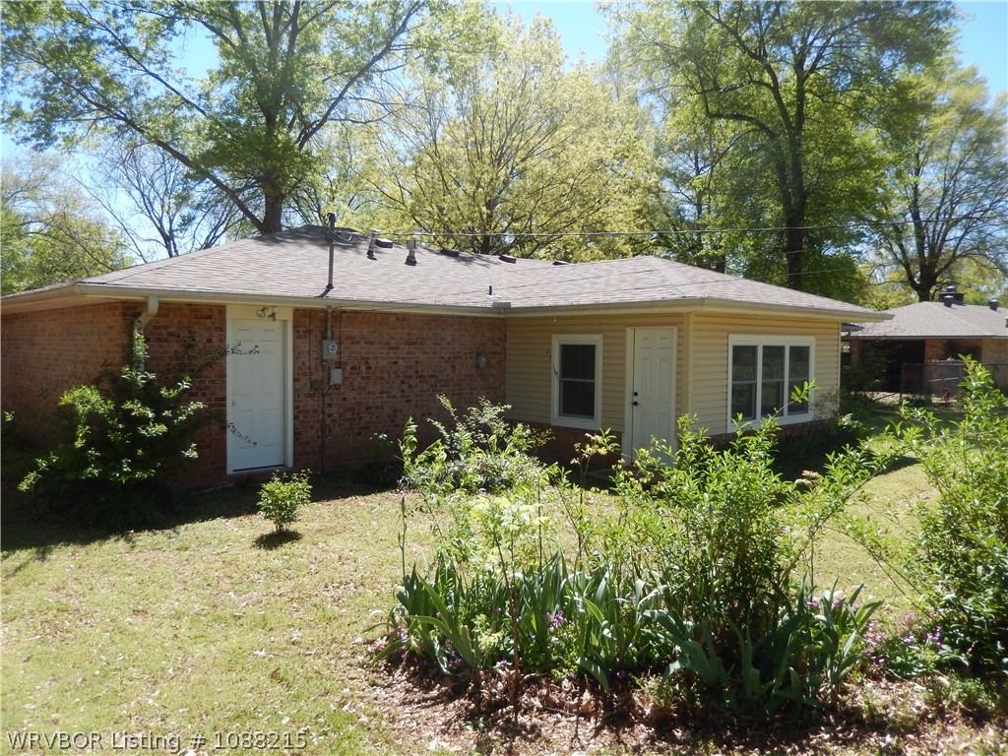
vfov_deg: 54.9
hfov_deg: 69.4
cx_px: 504
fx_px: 728
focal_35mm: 25
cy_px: 378
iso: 125
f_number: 3.4
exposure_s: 1/640
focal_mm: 4.5
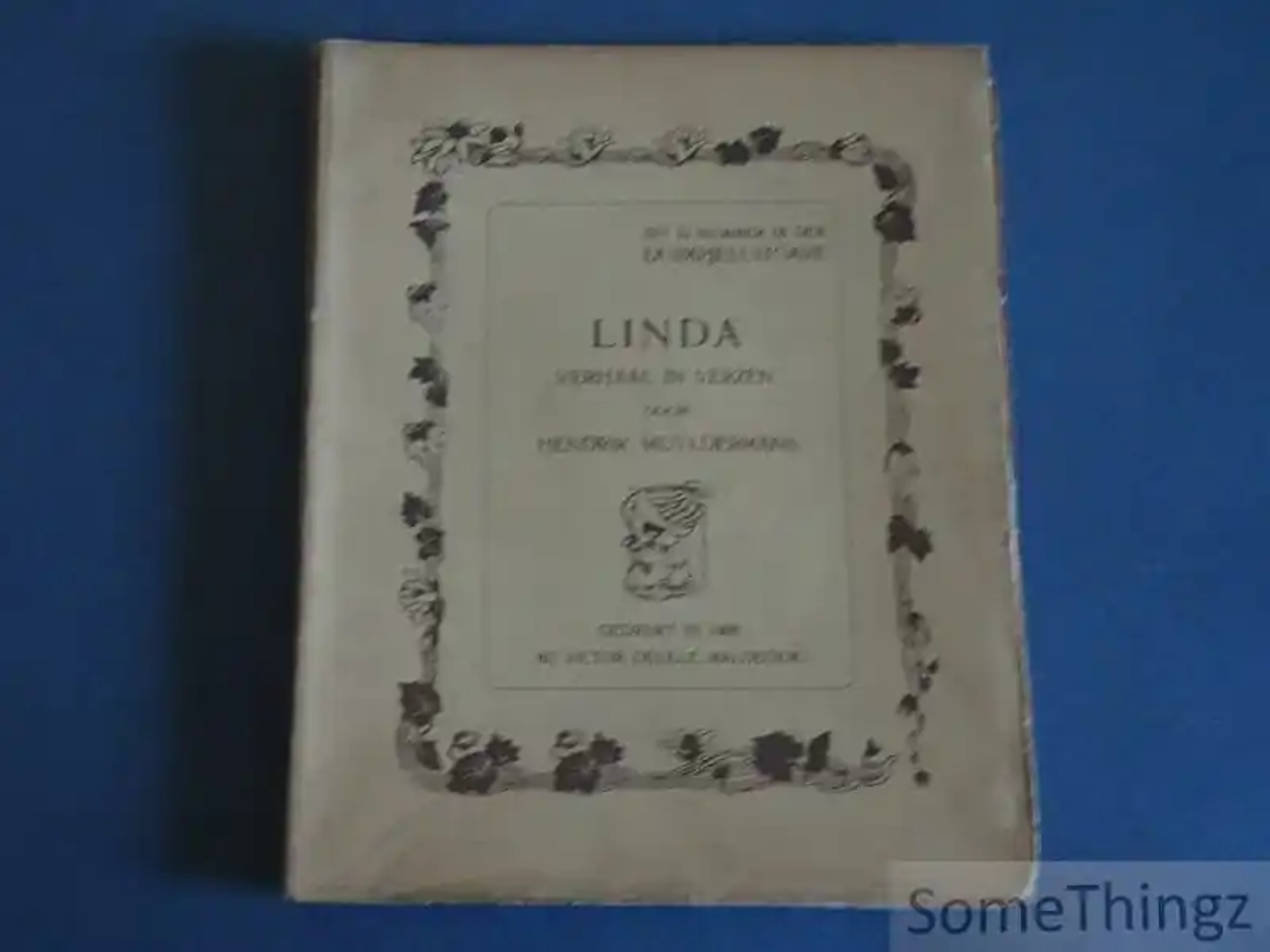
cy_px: 476
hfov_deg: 50.1
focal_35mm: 37
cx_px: 635
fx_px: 1357
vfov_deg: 38.7
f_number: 4
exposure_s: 1/15
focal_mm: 6.37
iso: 800
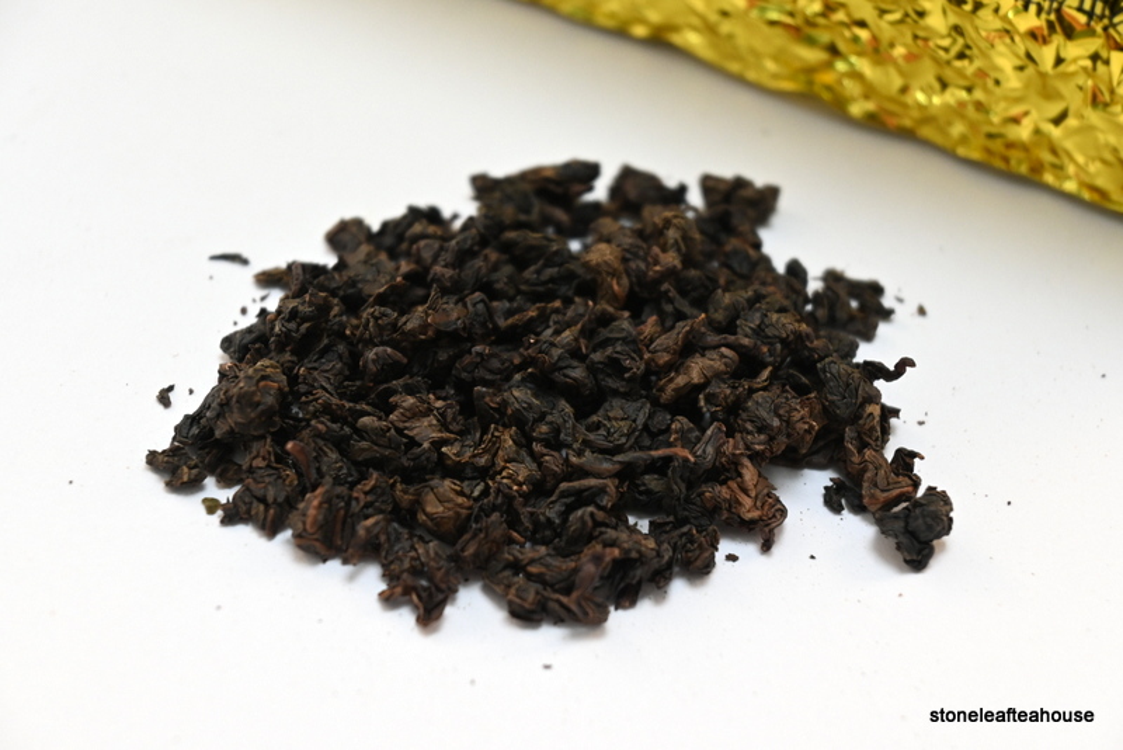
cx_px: 562
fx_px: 2153
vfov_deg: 19.7
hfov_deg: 29.2
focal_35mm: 69
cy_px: 375
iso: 900
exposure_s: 1/125
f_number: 6
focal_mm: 46
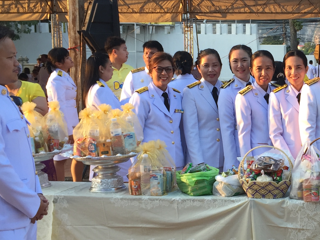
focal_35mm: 71
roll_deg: -0.6
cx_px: 321
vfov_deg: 20.7
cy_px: 150
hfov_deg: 26.0
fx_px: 656
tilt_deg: -6.3
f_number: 2.2
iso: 32
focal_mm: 4.15
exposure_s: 1/103
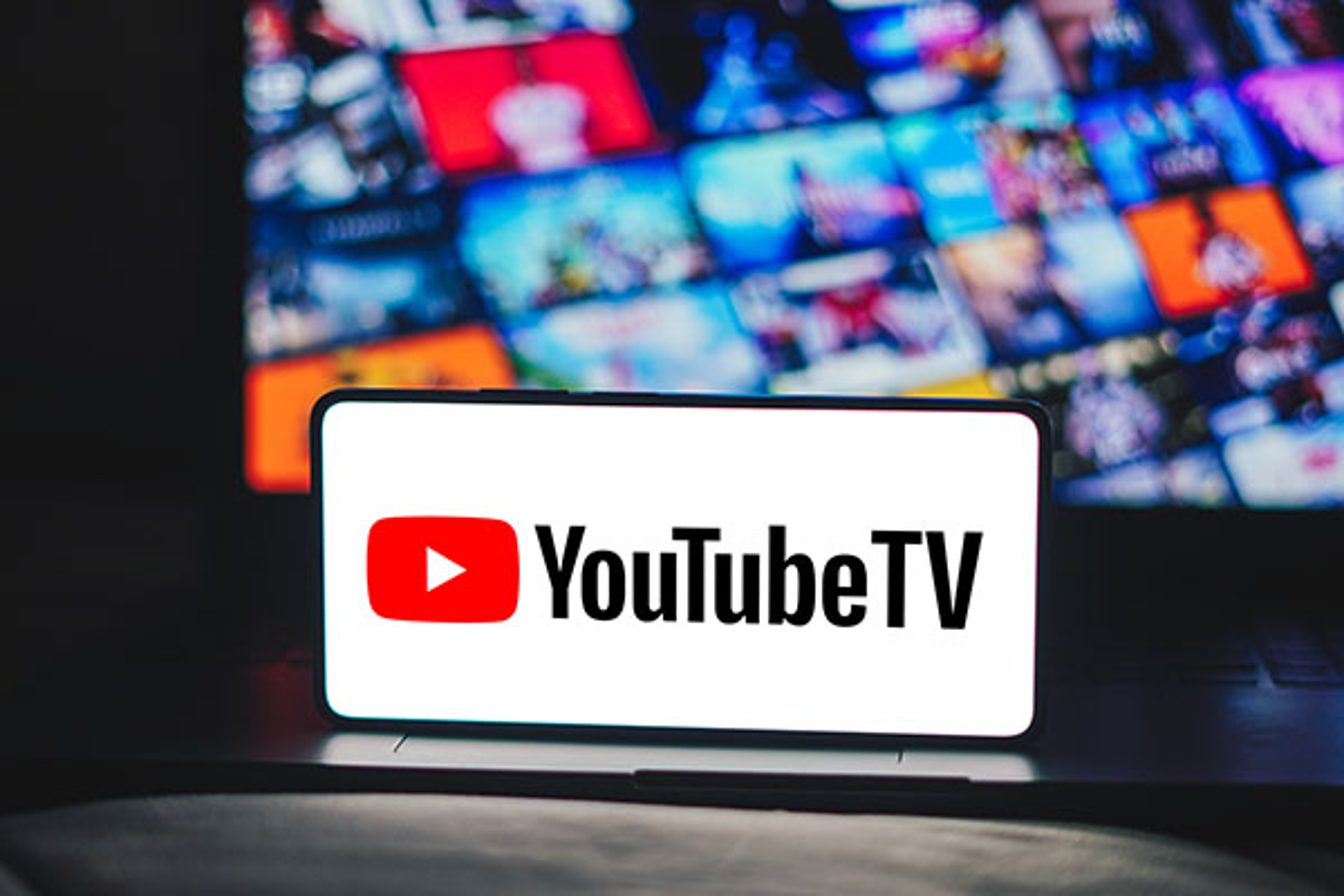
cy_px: 448
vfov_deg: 18.2
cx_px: 672
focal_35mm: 75
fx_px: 2800
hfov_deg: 27.0
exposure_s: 1/160
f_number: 1.8
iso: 250
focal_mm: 50
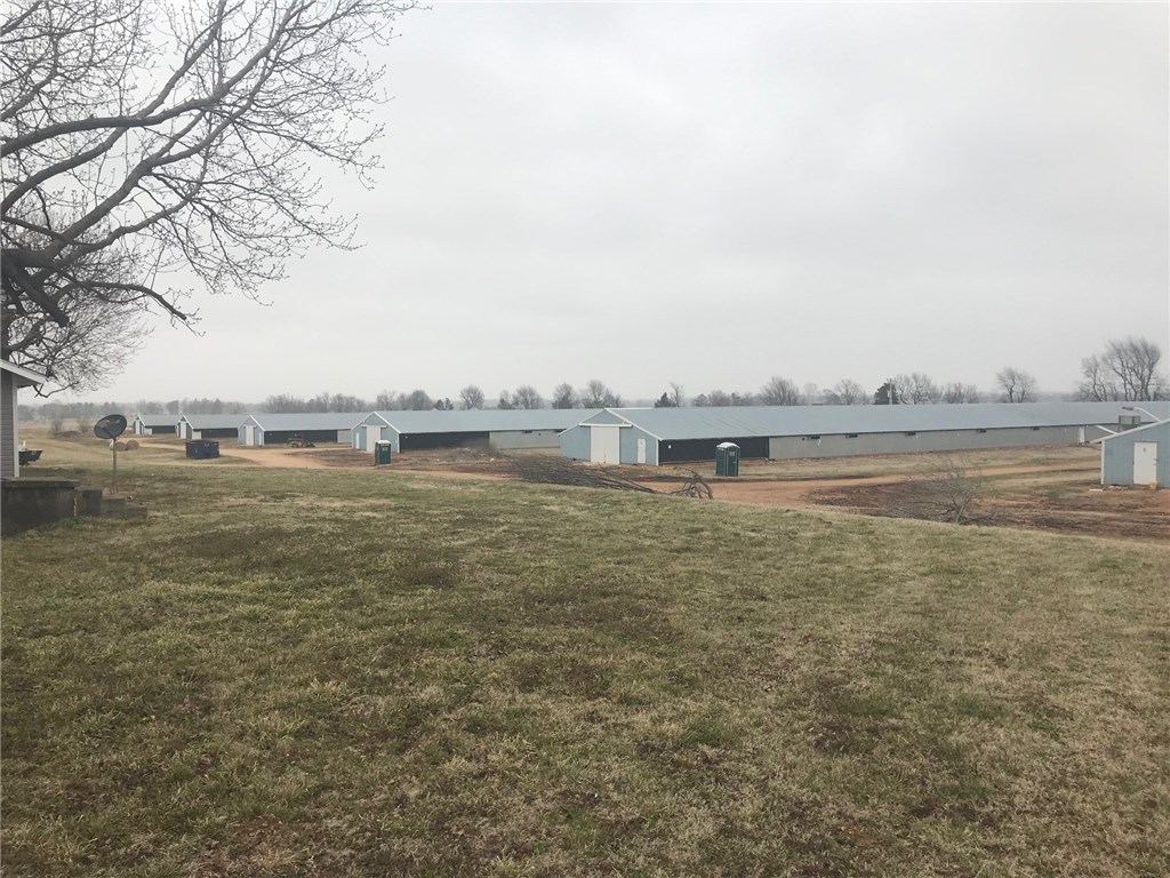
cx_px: 585
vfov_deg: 49.7
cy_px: 439
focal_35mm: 28
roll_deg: -0.1
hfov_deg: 63.4
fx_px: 946
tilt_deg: -4.4
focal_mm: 3.99
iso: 20
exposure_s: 1/731
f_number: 1.8
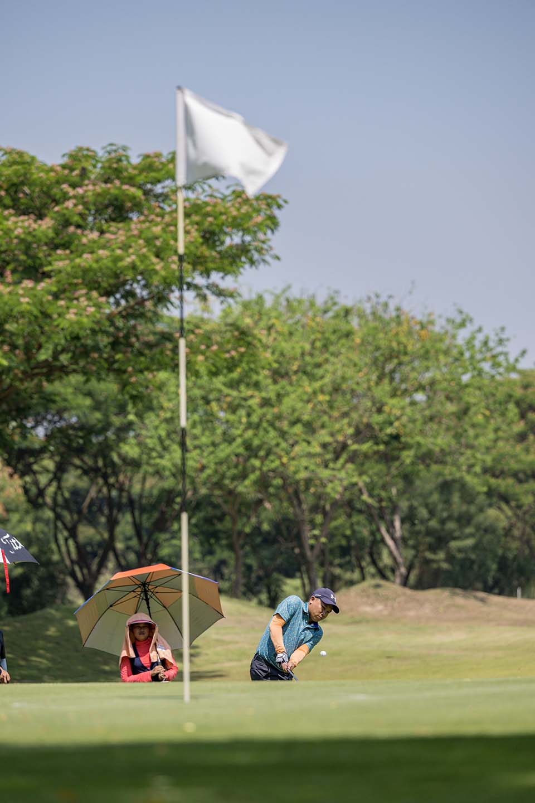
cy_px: 402
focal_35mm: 150
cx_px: 268
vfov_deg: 13.7
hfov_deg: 9.1
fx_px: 3343
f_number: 3.5
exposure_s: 1/3200
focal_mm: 150
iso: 320
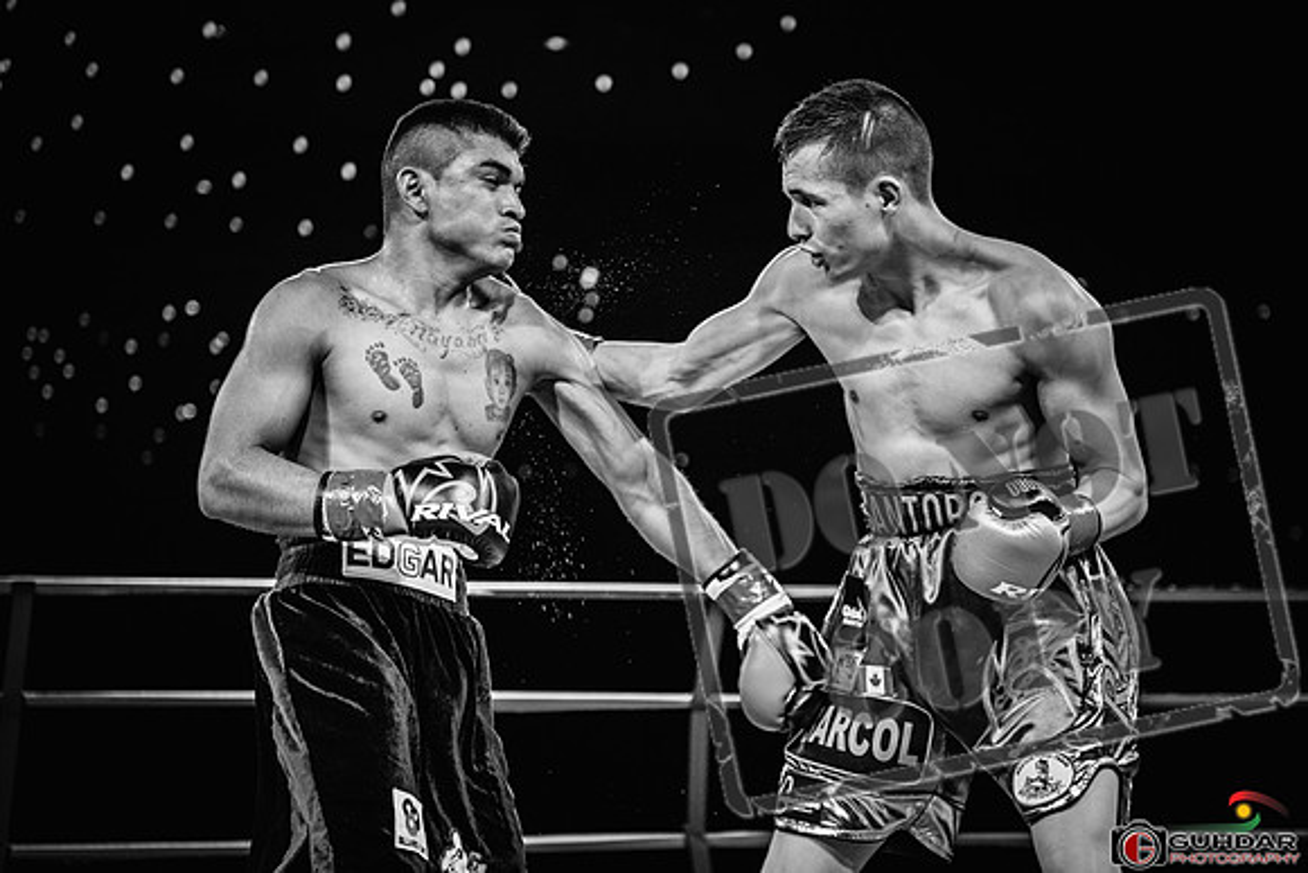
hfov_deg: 27.5
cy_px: 436
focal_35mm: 73
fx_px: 2670
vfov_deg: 18.6
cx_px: 654
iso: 2000
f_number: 2.8
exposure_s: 1/1000
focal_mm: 70
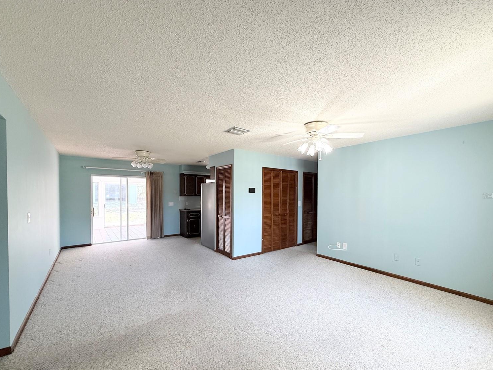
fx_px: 214
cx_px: 250
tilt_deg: -0.6
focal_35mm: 15
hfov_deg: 98.2
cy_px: 196
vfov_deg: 81.7
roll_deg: +0.6
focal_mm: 2.22
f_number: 2.2
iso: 160
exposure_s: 1/120
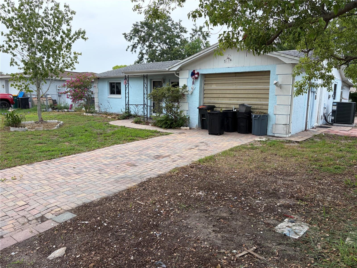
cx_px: 178
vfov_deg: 53.1
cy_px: 134
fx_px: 268
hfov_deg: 67.3
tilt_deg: -5.5
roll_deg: -2.1
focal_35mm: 26
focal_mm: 5.96
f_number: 1.6
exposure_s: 1/1626
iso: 64
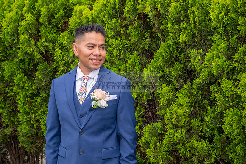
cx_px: 123
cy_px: 82
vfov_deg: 26.5
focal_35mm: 51
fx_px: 349
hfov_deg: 38.9
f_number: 8
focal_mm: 51
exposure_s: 1/160
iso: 250
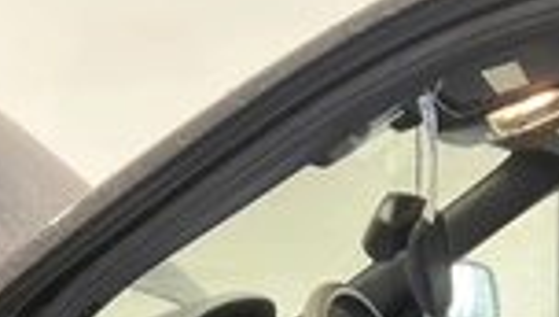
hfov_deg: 25.5
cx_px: 324
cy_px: 531
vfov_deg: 13.4
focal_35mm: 83
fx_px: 1232
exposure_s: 1/50
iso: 320
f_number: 1.8
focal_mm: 3
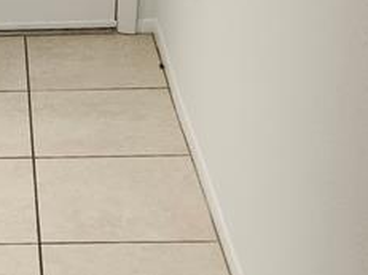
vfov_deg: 14.5
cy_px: 146
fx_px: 1084
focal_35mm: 102
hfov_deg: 18.5
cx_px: -46
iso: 200
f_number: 1.8
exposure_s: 1/120
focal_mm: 5.54
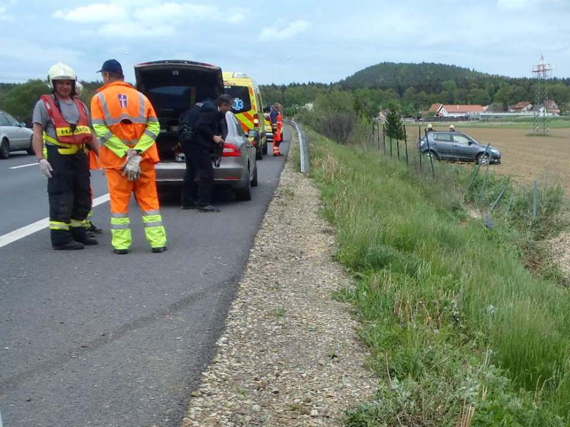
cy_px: 214
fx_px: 461
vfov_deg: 49.7
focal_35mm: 28
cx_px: 285
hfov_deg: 63.4
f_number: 3.9
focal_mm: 5
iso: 80
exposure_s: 1/250
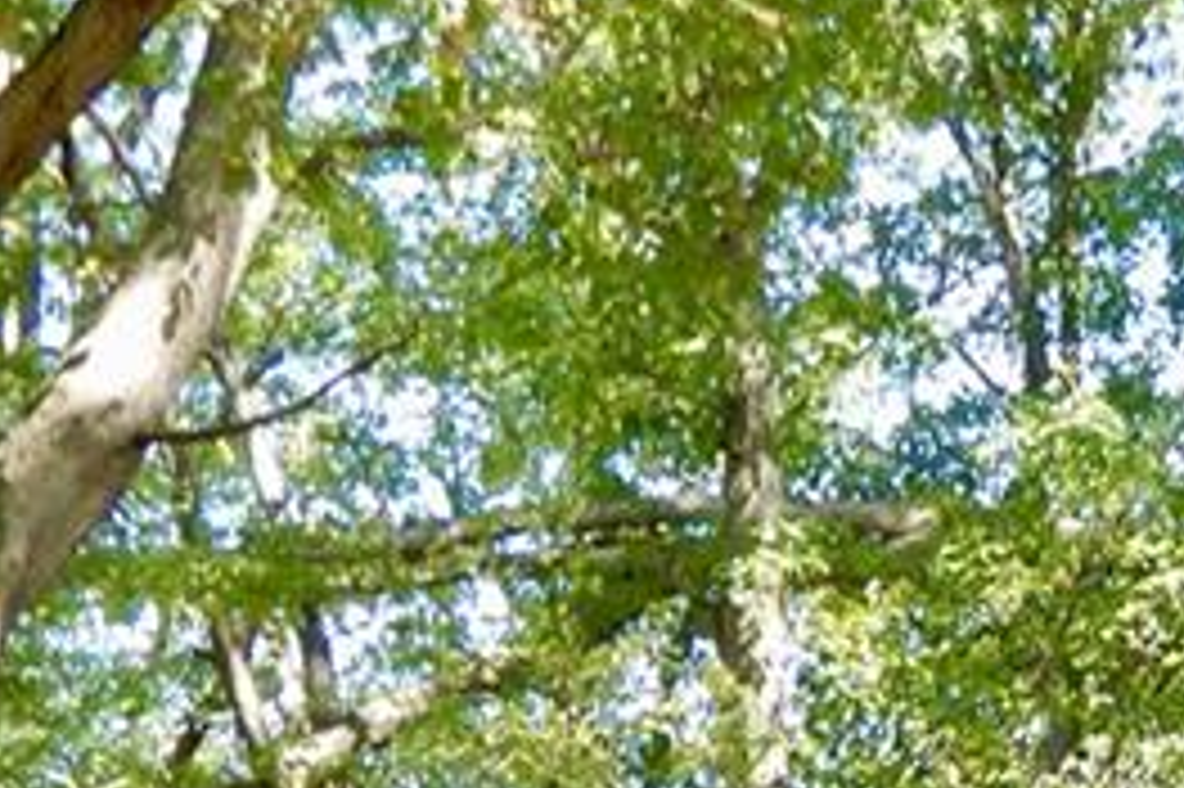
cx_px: 1580
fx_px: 4371
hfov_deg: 14.7
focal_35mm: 133
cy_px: 1220
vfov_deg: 9.9
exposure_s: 1/30
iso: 80
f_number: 4
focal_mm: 7.5
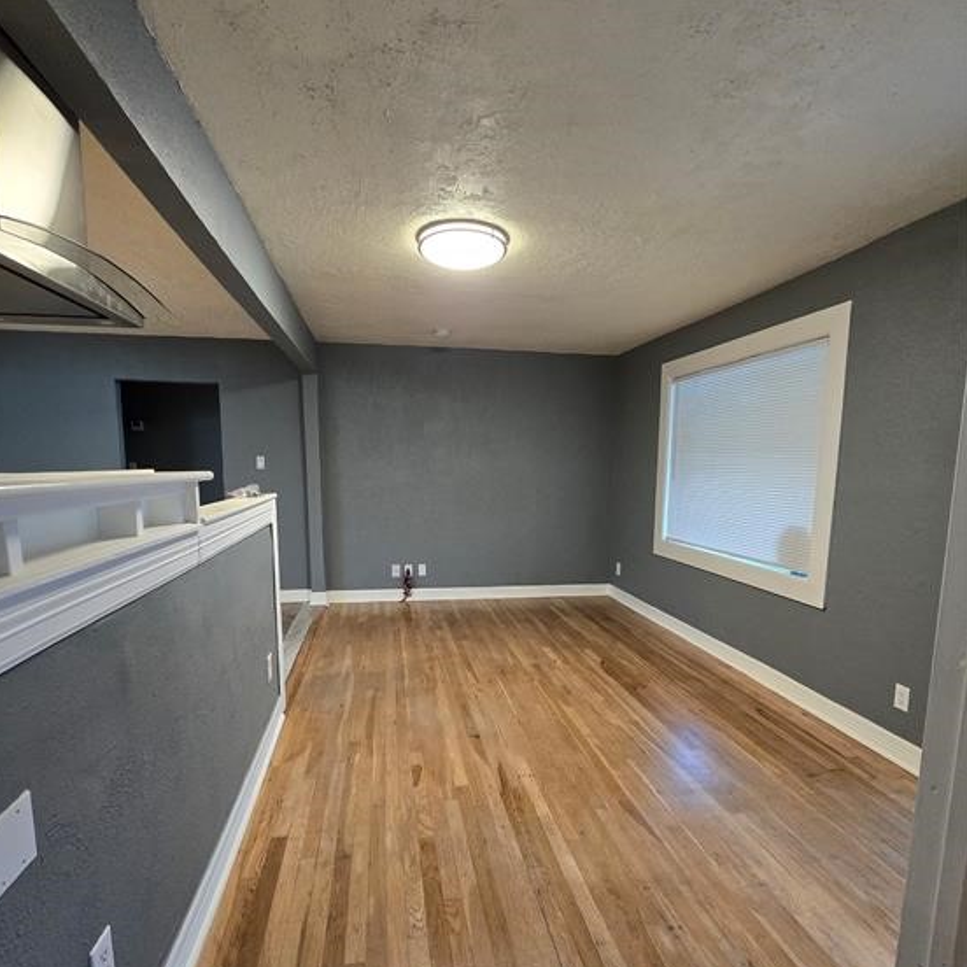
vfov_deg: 87.0
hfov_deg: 87.4
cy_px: 543
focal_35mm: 16
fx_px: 506
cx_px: 466
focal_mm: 2.2
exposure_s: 1/60
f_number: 2.2
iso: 500
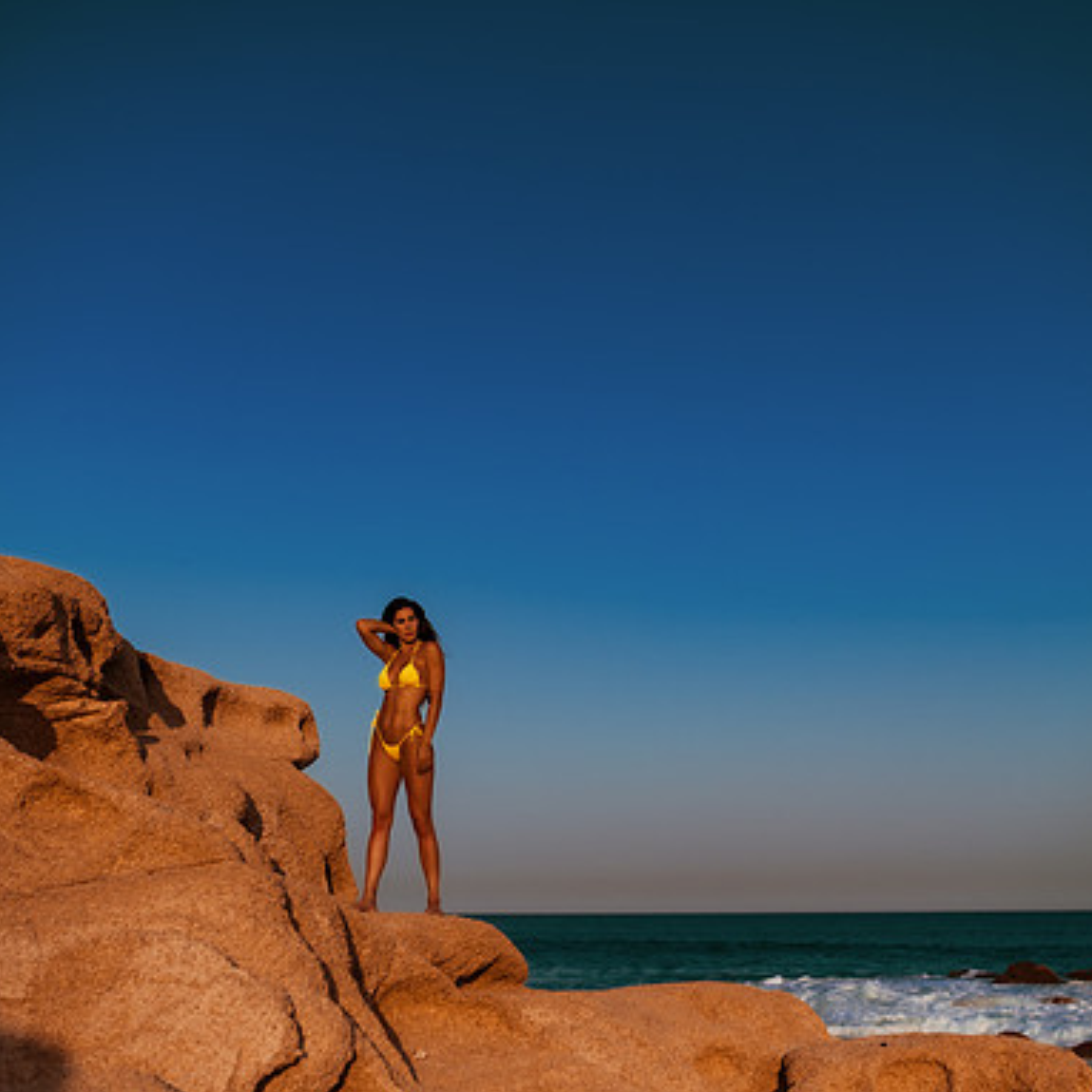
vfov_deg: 37.6
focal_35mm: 45
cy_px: 547
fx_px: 1606
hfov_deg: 37.5
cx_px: 590
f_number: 2.2
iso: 100
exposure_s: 1/6400
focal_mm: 35
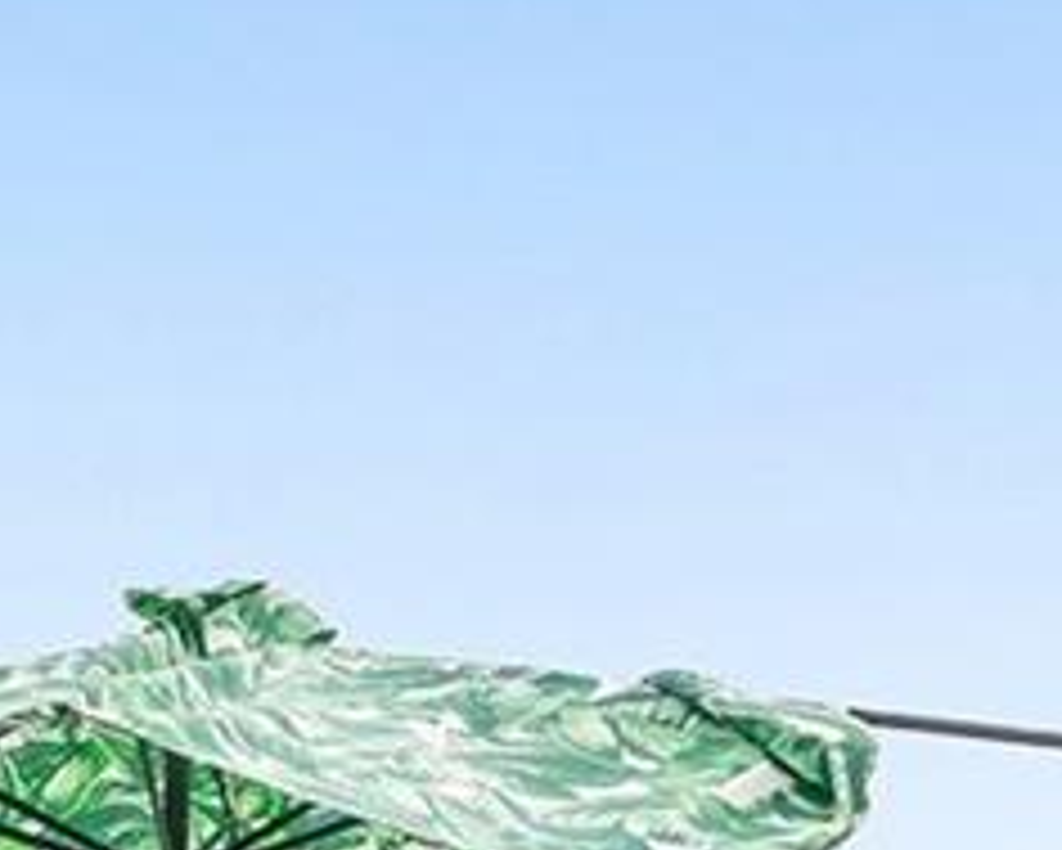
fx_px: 2799
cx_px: -724
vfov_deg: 15.4
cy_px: 1412
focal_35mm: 89
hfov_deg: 18.0
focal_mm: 14
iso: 400
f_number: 7.1
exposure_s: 1/200
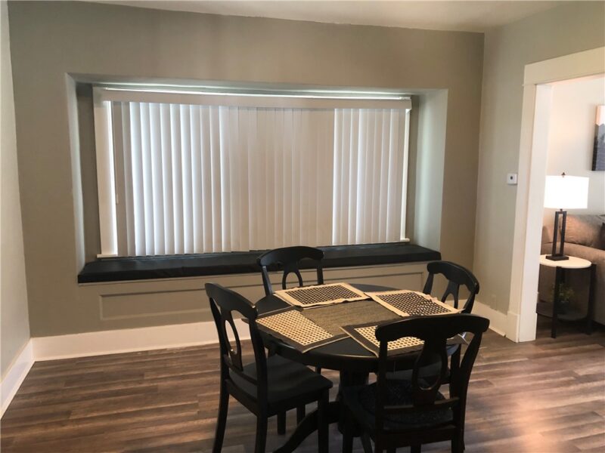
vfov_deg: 49.7
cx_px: 302
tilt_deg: -7.7
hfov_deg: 63.4
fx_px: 489
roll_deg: -0.9
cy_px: 226
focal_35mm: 28
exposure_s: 1/15
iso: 50
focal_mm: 3.99
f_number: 1.8
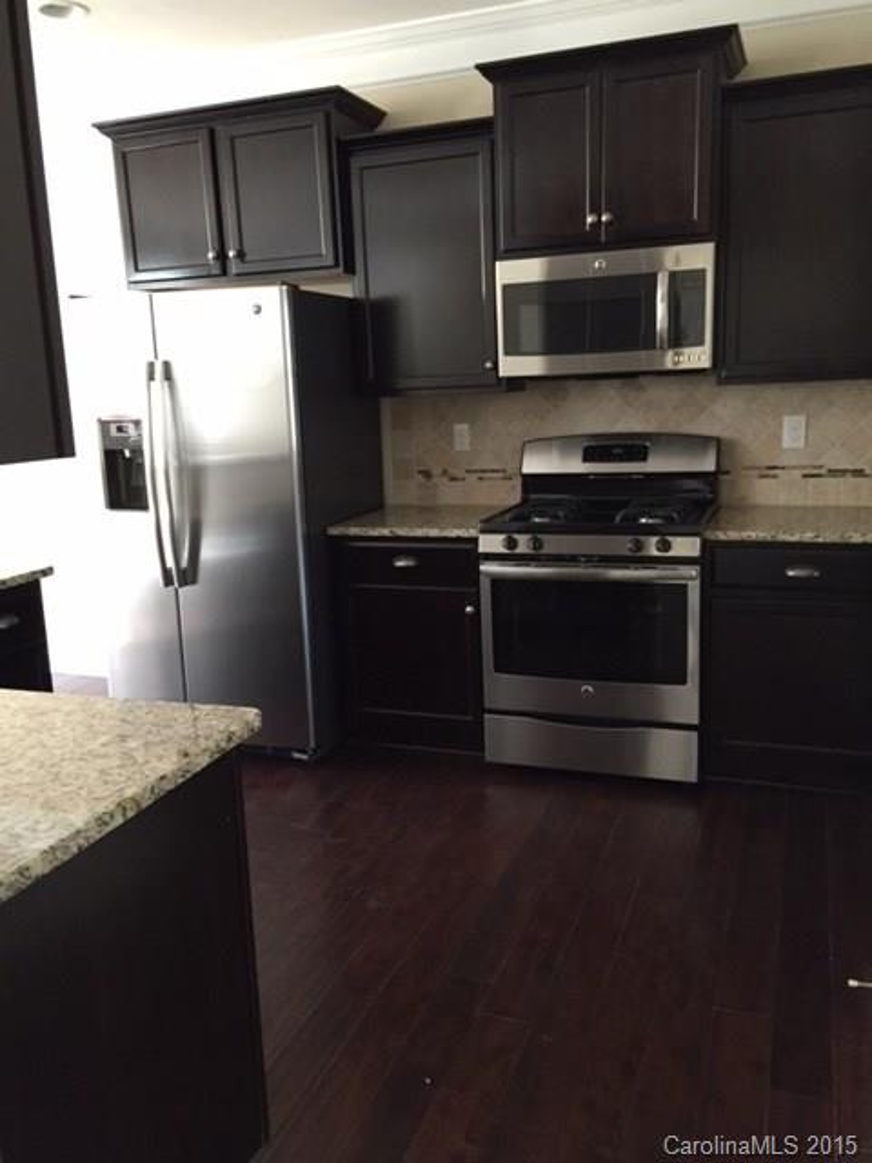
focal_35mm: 29
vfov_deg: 61.7
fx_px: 974
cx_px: 436
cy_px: 582
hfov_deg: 48.2
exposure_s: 1/30
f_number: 2.2
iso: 250
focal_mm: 4.15
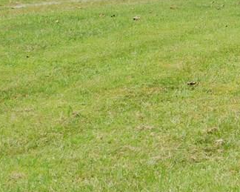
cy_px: -55
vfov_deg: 8.4
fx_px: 1292
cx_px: 324
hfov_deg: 10.4
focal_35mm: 182
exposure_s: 1/160
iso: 125
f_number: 4
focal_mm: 10.4
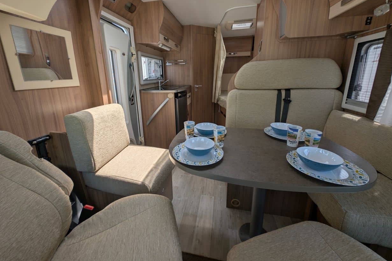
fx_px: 142
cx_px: 189
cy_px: 111
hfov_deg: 108.3
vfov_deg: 84.8
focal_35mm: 13
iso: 40
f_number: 1.95
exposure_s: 1/826
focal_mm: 2.23
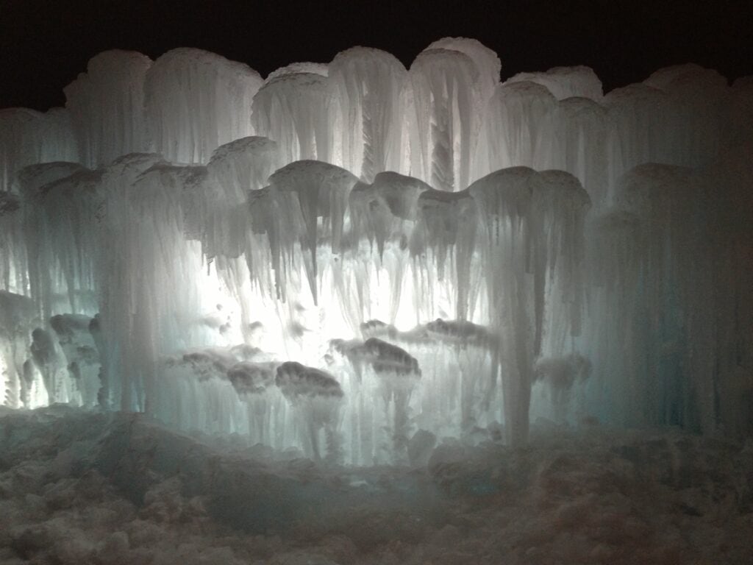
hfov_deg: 55.4
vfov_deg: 42.9
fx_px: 718
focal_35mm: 33
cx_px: 376
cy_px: 282
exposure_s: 1/20
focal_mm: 4.13
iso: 200
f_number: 2.4
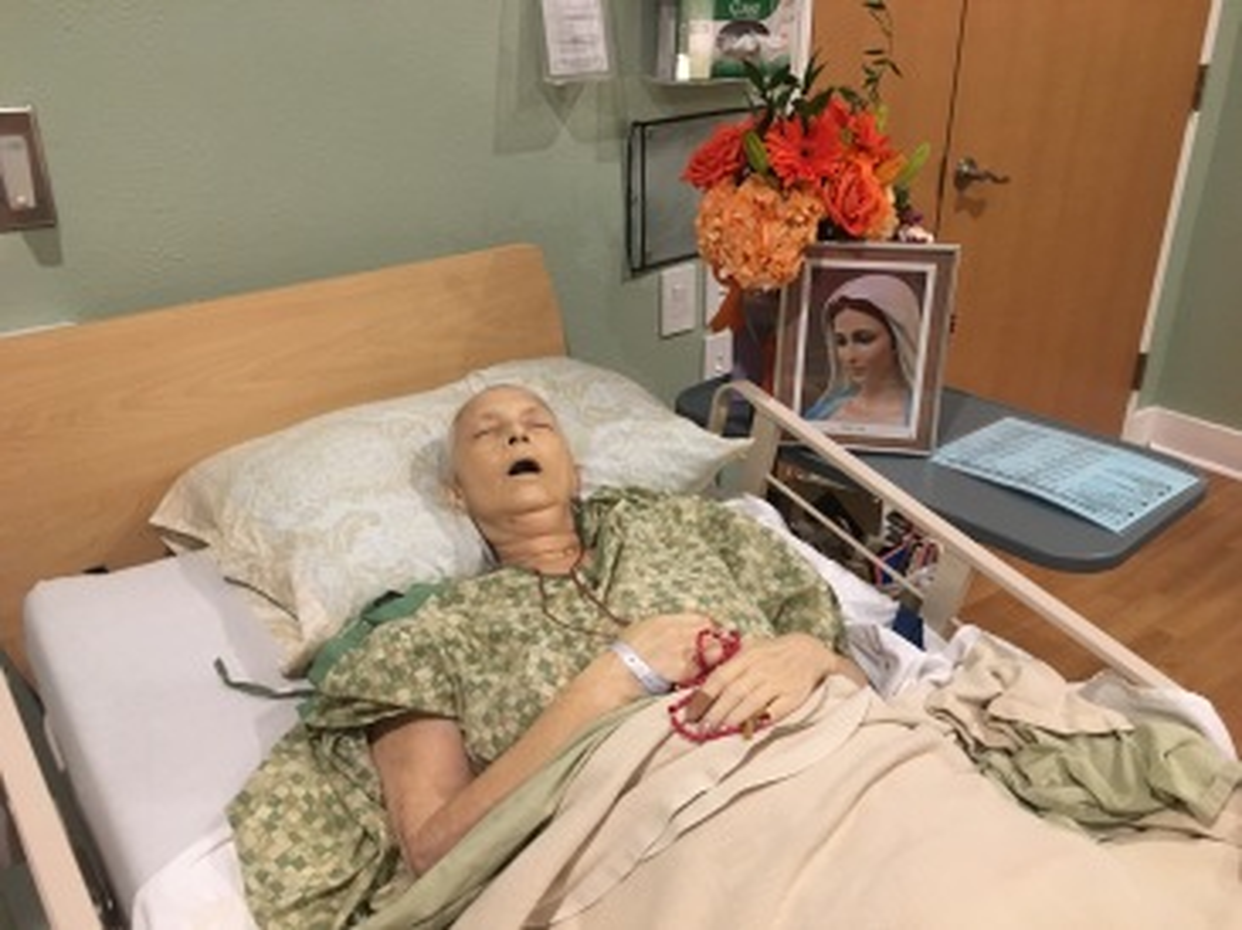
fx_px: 1040
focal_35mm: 29
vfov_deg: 48.2
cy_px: 465
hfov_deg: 61.7
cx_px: 621
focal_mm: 4.15
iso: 200
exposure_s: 1/17
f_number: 2.2
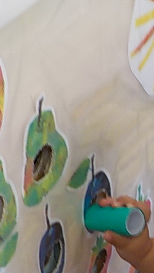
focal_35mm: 111
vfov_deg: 18.8
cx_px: 162
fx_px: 806
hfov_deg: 10.8
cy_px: 270
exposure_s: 1/30
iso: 140
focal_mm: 4.1
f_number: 3.3
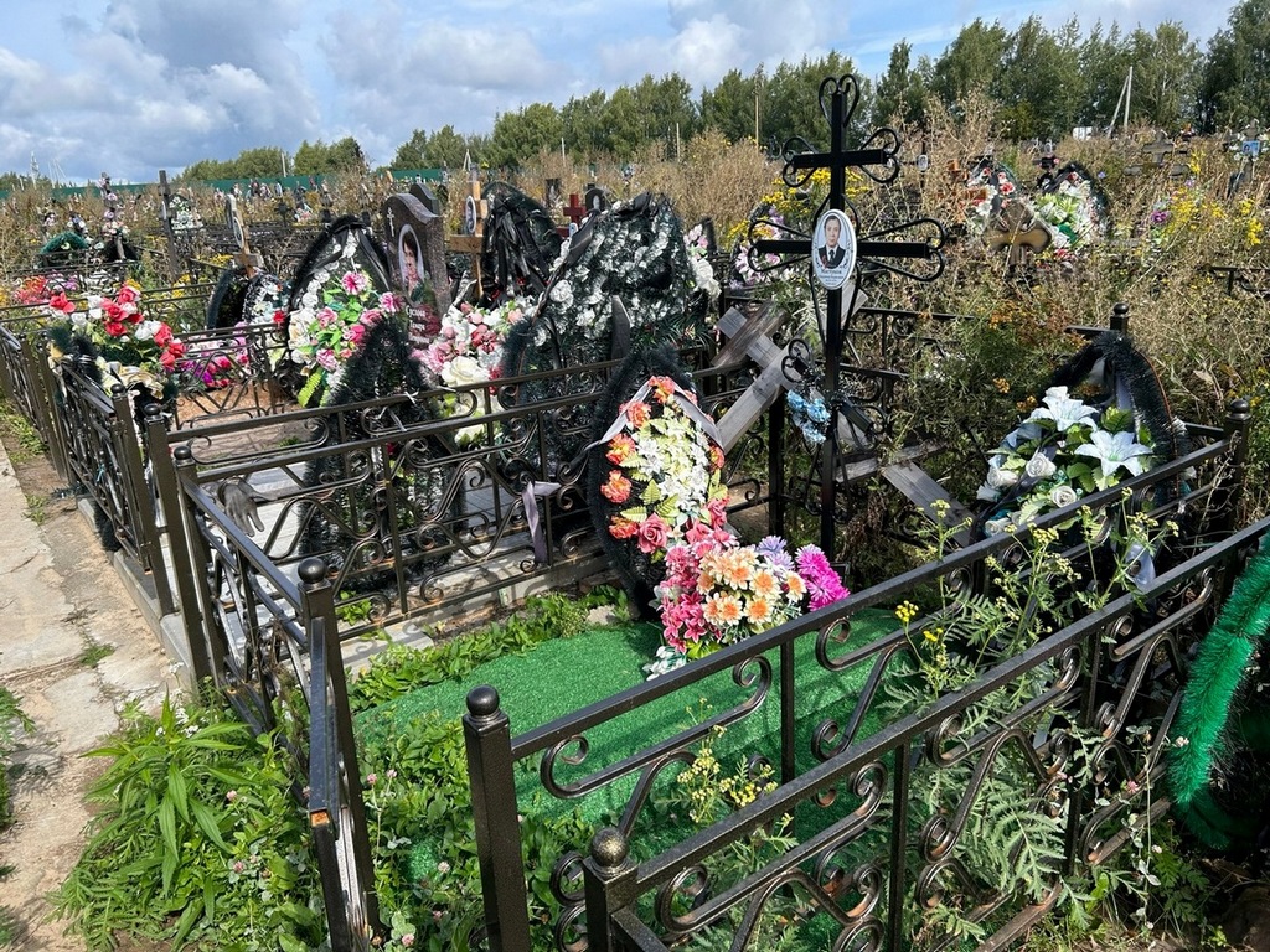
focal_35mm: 26
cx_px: 635
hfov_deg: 67.3
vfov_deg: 53.1
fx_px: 954
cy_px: 476
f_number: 1.5
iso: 50
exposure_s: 1/1751
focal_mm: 5.7
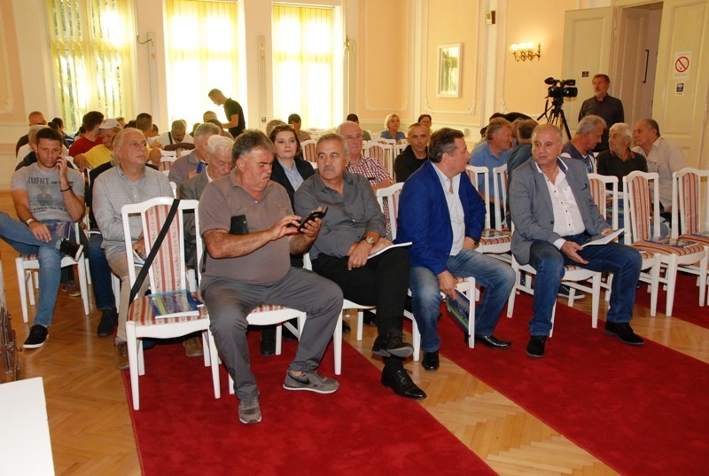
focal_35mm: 33
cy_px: 238
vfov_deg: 40.1
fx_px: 651
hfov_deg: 57.1
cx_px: 354
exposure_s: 1/60
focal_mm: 22
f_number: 6.3
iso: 500
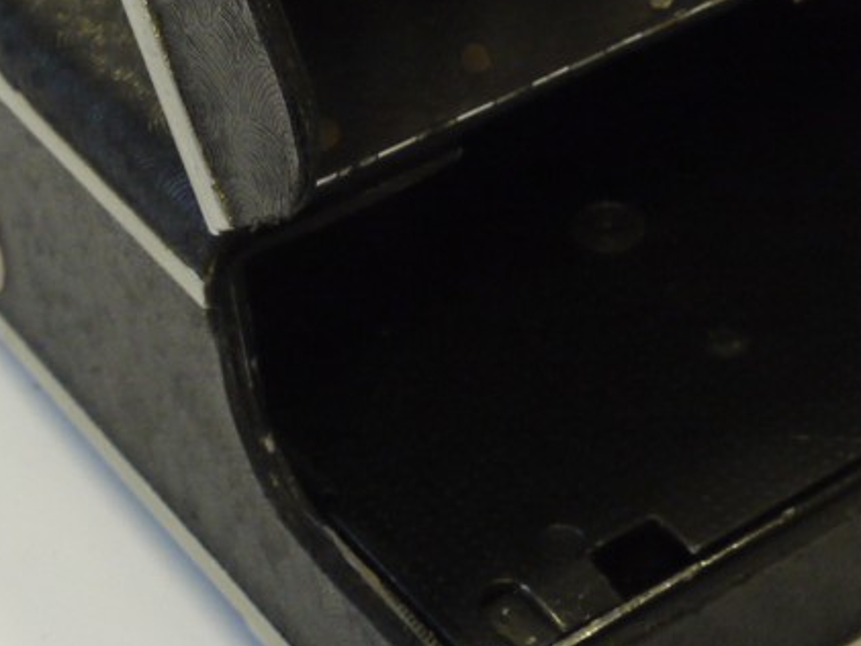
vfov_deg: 12.9
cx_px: 595
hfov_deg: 17.2
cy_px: 41
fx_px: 2836
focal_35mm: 114
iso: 800
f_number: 10
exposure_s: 1/25
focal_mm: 20
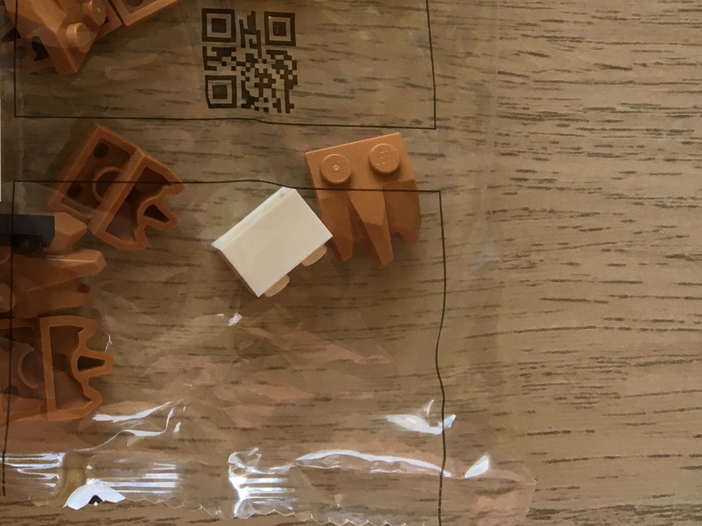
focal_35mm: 74
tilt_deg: -84.2
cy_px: -91
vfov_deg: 18.9
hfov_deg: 24.3
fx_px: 1501
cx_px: -100
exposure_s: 1/33
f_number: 2.2
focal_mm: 4.15
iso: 32
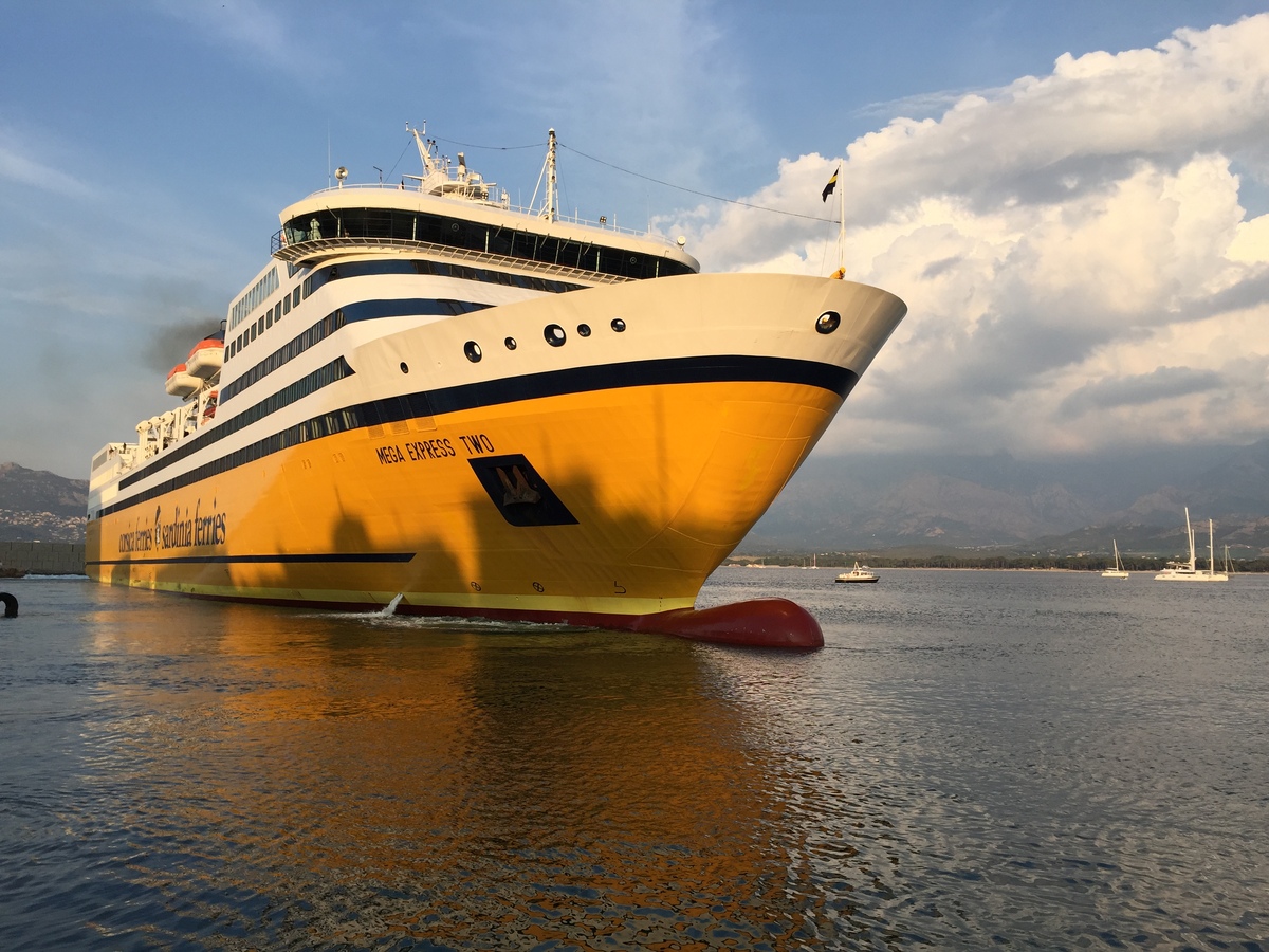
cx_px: 634
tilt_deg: +4.8
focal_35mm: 29
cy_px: 476
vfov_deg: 48.2
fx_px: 1063
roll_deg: -1.8
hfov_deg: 61.7
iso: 32
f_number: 2.2
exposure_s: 1/1068
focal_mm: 4.15
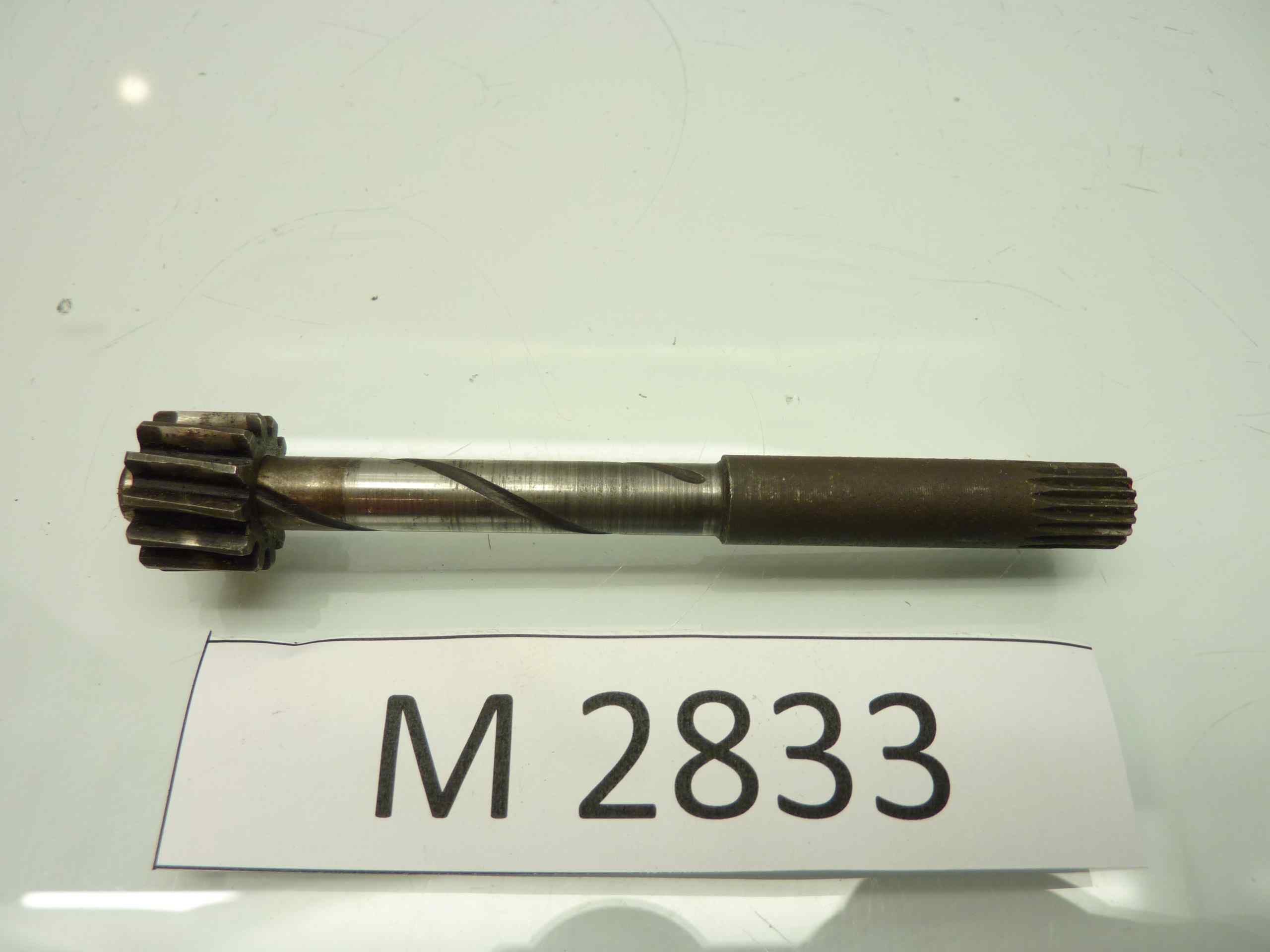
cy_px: 476
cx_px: 635
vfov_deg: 54.9
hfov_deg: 69.4
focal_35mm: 25
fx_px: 917
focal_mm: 4.1
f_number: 3.3
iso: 80
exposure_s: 1/20
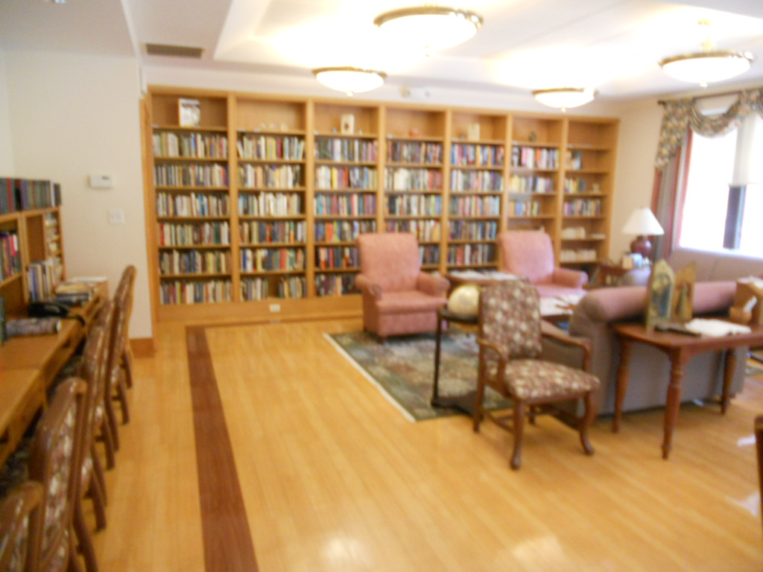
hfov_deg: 65.3
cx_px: 382
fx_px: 595
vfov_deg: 51.4
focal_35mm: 27
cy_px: 286
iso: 400
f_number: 3.2
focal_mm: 4.9
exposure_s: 1/20
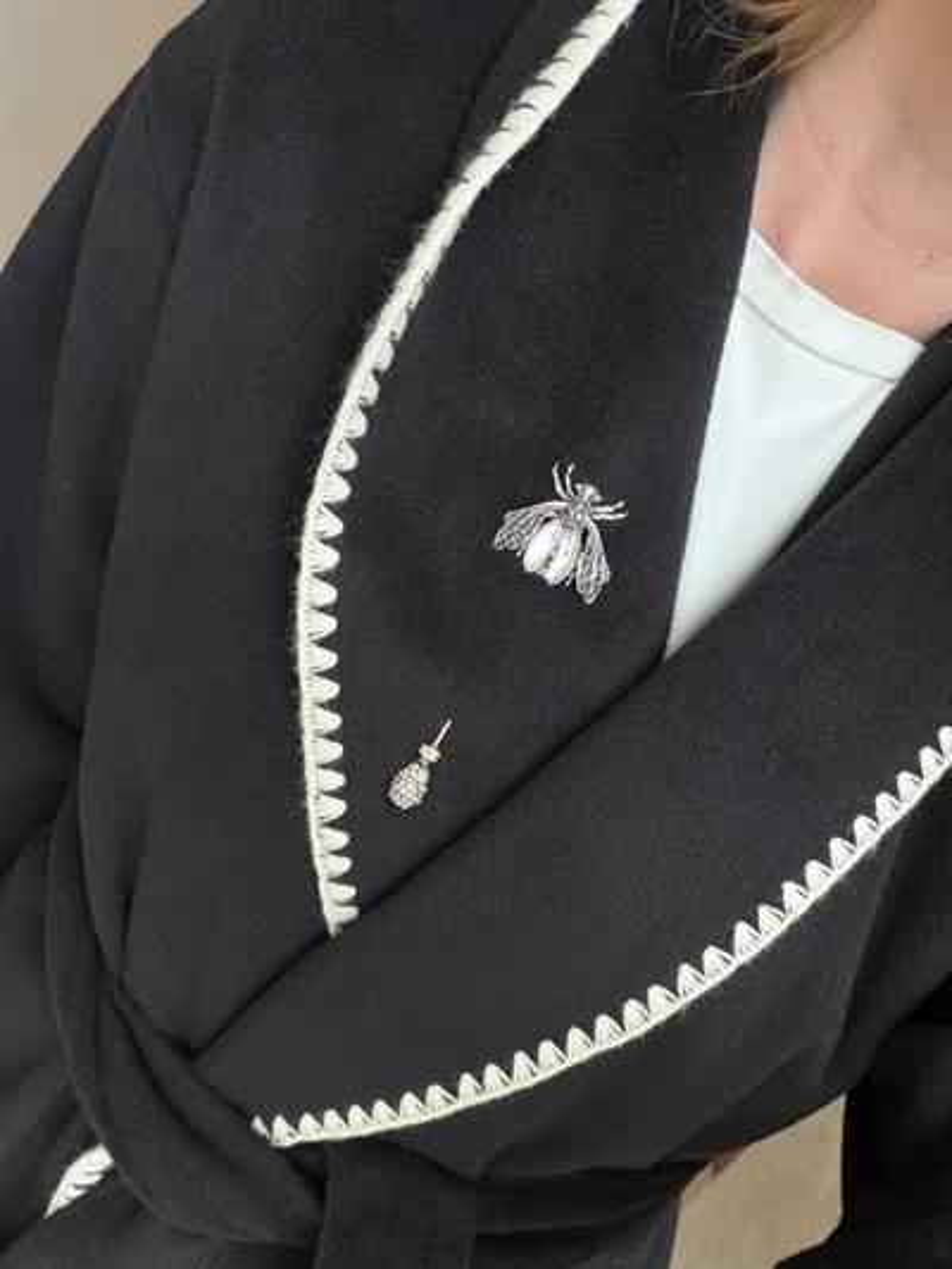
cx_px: 476
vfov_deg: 60.0
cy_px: 634
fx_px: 1100
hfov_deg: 46.8
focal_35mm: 30
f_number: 1.9
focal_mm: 2.71
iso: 250
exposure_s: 1/60
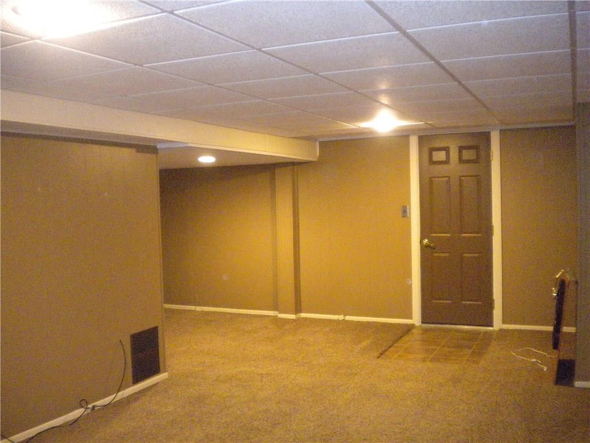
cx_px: 295
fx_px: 597
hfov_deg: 52.6
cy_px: 222
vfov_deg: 40.7
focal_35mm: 35
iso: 1600
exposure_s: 1/30
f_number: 3.1
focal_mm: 6.3
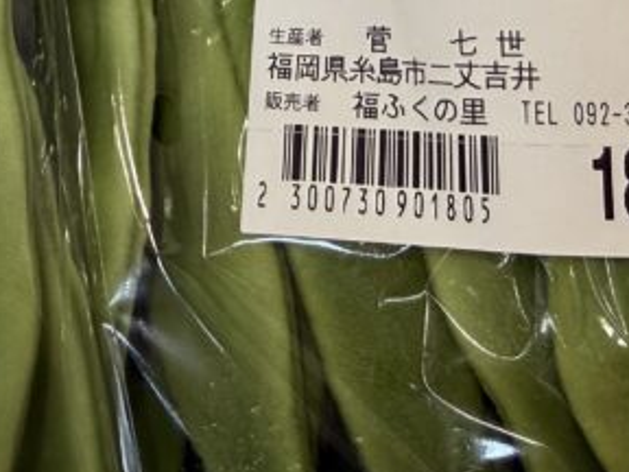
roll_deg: -2.2
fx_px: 1454
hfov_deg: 24.4
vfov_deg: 16.3
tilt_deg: -28.2
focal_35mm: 80
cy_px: -299
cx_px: 339
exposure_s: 1/120
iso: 160
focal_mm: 2.22
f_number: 2.2
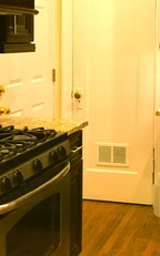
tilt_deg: -3.7
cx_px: 162
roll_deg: -1.2
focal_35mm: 64
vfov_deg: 31.6
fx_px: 447
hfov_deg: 19.6
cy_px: 71
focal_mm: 4.15
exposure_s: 1/24
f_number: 2.2
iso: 250
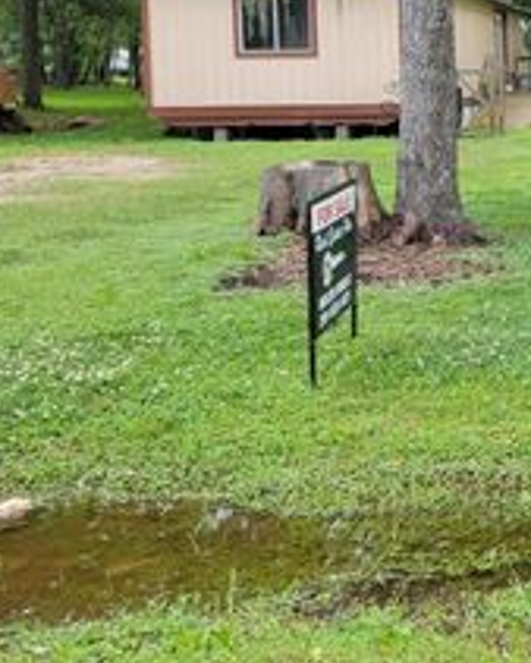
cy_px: 152
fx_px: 1178
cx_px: 764
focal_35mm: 60
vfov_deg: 30.8
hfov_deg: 21.8
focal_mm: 5.4
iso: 40
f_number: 1.8
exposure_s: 1/547
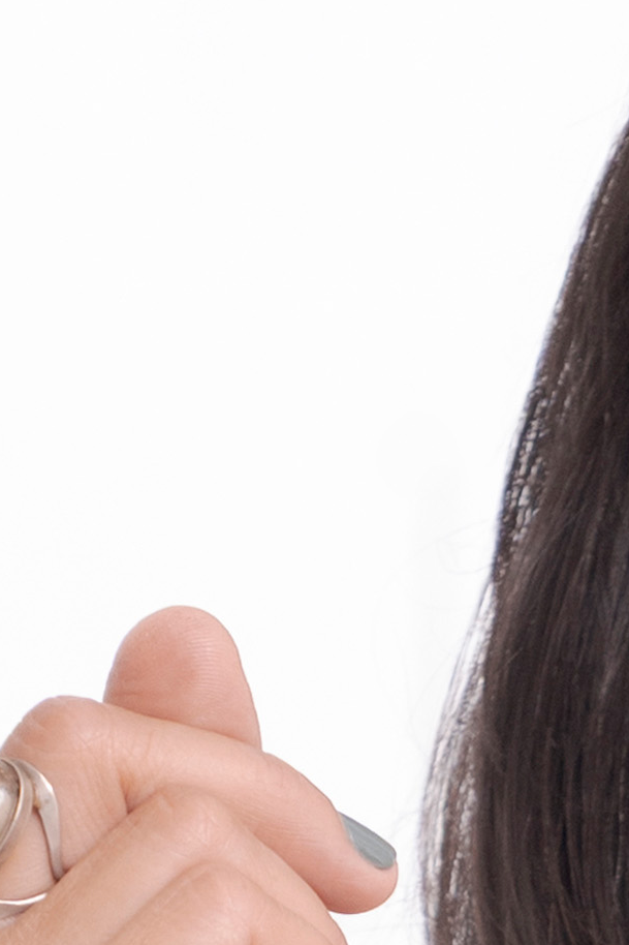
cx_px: 1217
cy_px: 2064
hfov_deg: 4.1
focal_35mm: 331
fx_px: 8678
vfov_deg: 6.0
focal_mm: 50
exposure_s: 1/125
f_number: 6.3
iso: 500
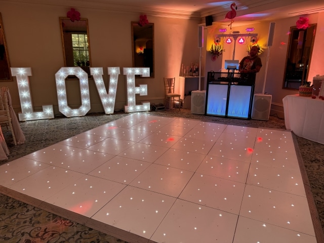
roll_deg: +0.2
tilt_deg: -16.4
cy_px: 122
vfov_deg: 56.8
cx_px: 162
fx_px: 225
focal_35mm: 24
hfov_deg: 71.6
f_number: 1.78
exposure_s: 1/80
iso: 160
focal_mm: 6.76
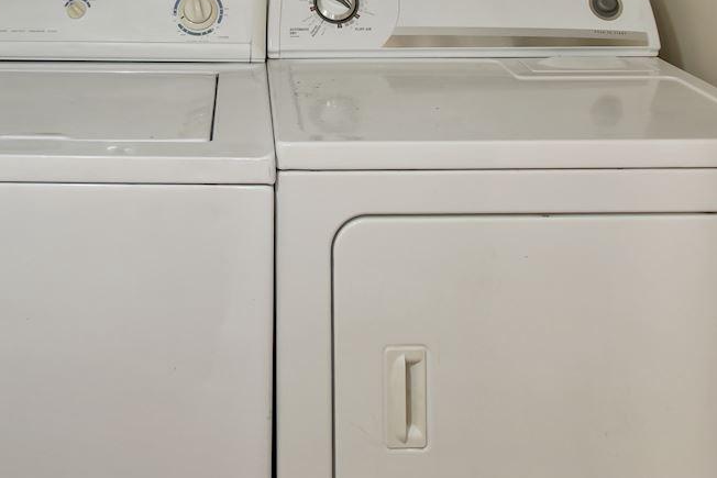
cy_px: -76
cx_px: 273
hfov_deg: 42.4
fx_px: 916
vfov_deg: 26.4
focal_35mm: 46
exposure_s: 2.5
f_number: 8
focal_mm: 10
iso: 200
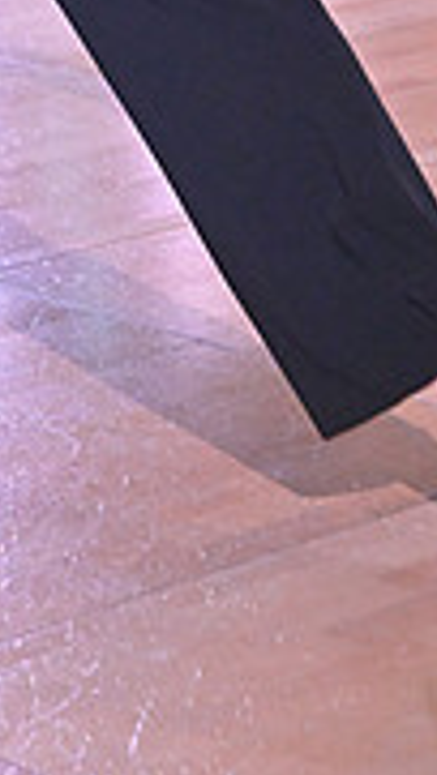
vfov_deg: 12.6
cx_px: -306
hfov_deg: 7.4
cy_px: -445
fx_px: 3312
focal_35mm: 161
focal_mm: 48
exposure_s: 1/400
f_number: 7.1
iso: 4000
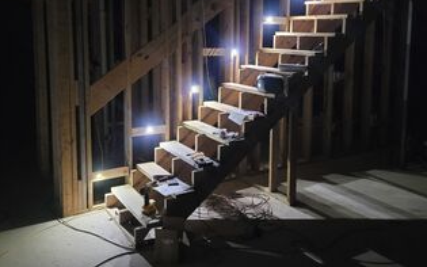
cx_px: 225
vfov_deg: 35.8
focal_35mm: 35
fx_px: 407
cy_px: 83
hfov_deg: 55.3
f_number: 1.8
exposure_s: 1/25
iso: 1250
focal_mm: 5.4
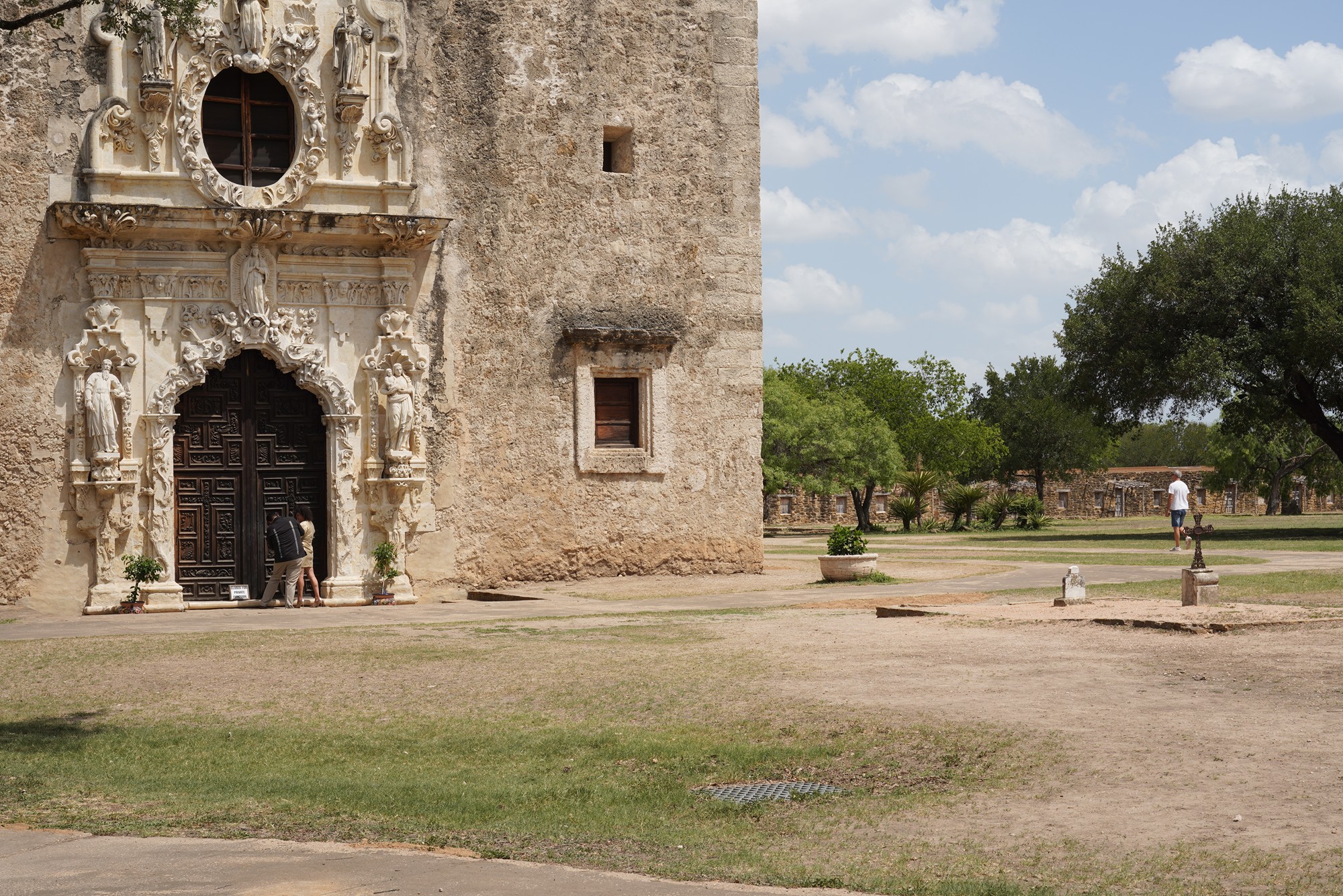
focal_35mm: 60
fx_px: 2239
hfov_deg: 33.4
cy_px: 448
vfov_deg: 22.6
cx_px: 672
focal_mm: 60
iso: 100
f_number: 16
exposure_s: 1/100
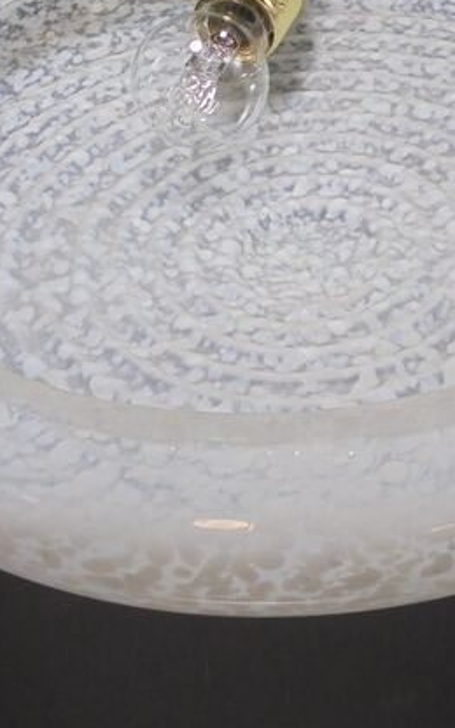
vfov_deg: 25.0
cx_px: 295
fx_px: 1548
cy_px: -21
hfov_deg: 16.7
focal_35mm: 78
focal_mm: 6.1
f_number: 4
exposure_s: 1/30
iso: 100
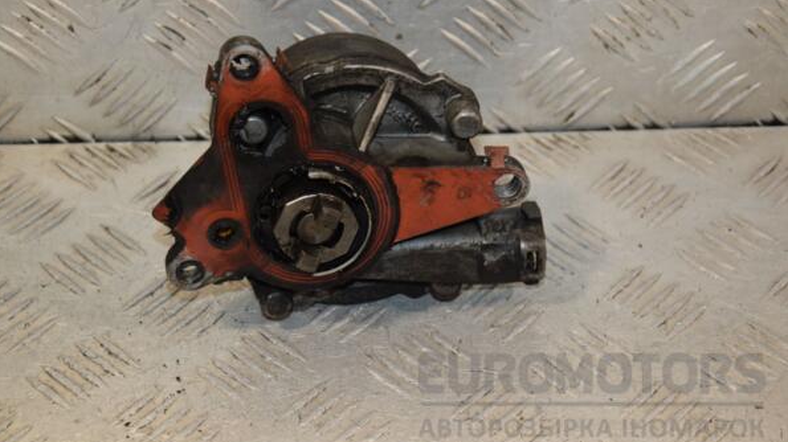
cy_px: 197
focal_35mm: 111
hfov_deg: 19.3
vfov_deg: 10.9
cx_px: 393
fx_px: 2318
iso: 800
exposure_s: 1/200
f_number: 6.3
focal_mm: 70
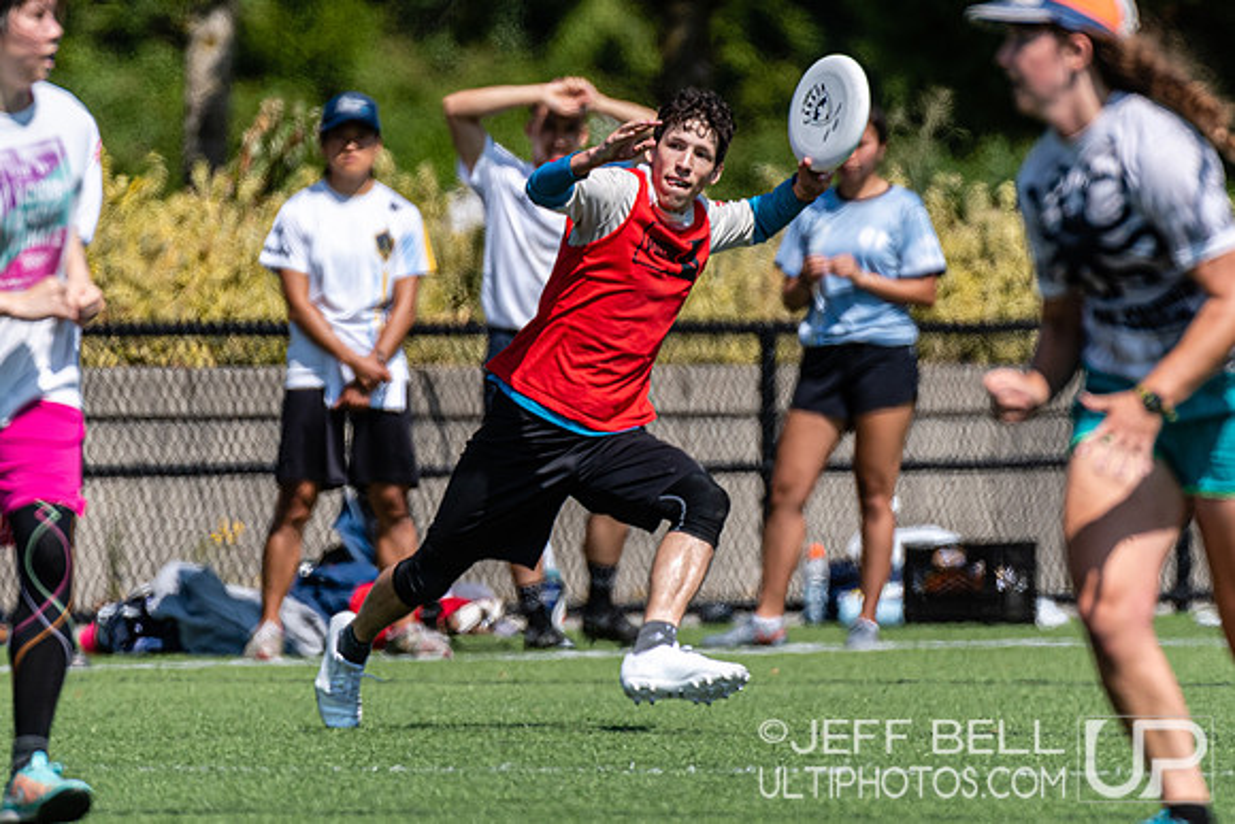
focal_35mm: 800
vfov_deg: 1.7
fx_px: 27459
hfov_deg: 2.6
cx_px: 620
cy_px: 285
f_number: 4
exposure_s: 1/2000
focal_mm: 400
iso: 200
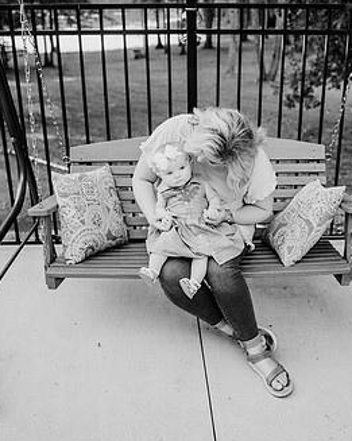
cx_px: 224
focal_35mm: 40
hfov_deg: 37.0
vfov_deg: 45.7
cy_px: 189
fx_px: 522
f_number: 2.5
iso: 500
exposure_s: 1/800
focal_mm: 24
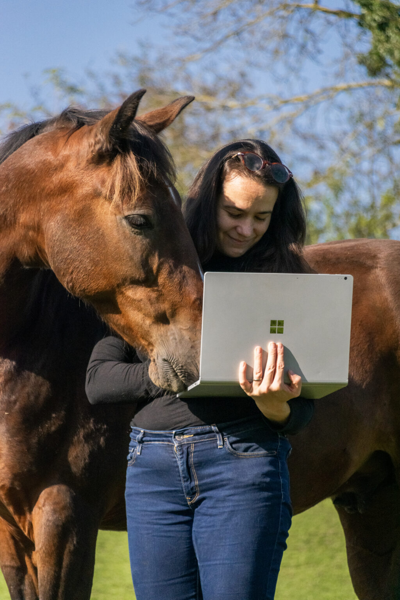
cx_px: 200
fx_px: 3050
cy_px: 300
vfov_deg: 11.2
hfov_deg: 7.5
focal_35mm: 183
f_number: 5.6
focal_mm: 122
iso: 800
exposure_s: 1/4000
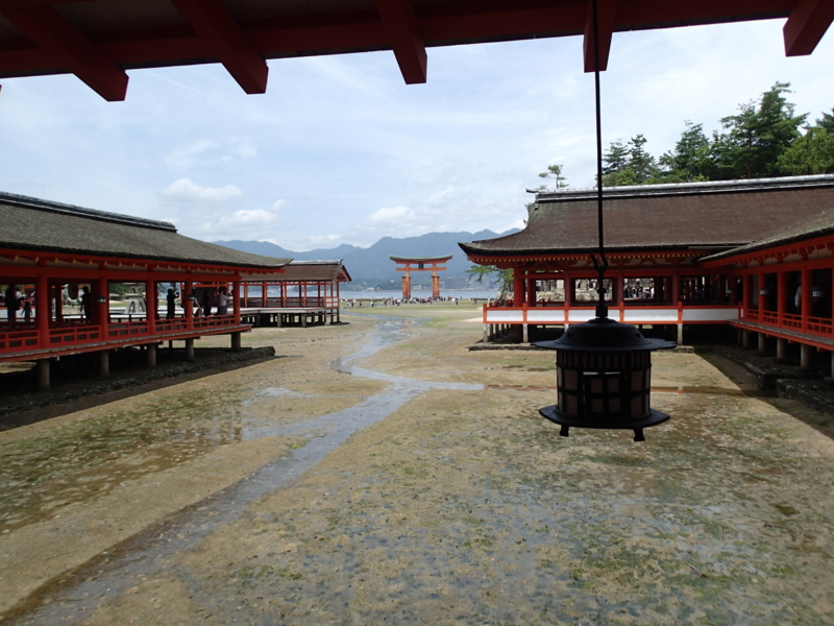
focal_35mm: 25
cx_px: 417
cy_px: 313
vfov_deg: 54.9
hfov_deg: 69.4
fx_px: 602
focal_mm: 4.5
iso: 100
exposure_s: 1/200
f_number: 8
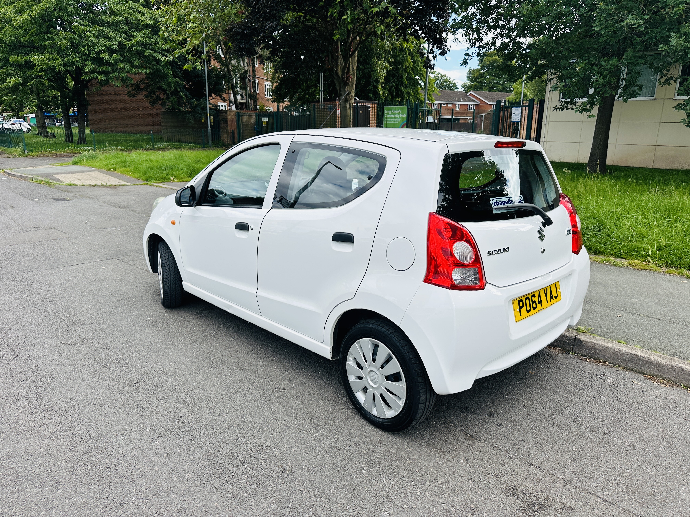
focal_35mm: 24
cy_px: 258
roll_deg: -1.4
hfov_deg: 71.6
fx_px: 478
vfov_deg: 56.8
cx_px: 345
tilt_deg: -14.4
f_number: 1.78
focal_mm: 6.86
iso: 80
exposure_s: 1/1880
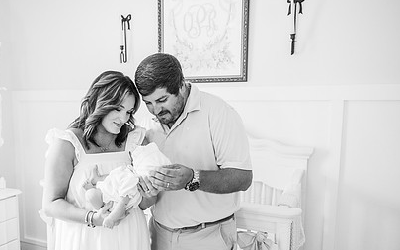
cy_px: 156
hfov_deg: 54.3
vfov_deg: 36.1
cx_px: 137
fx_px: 381
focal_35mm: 35
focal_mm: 24
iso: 1600
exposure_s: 1/200
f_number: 2.8
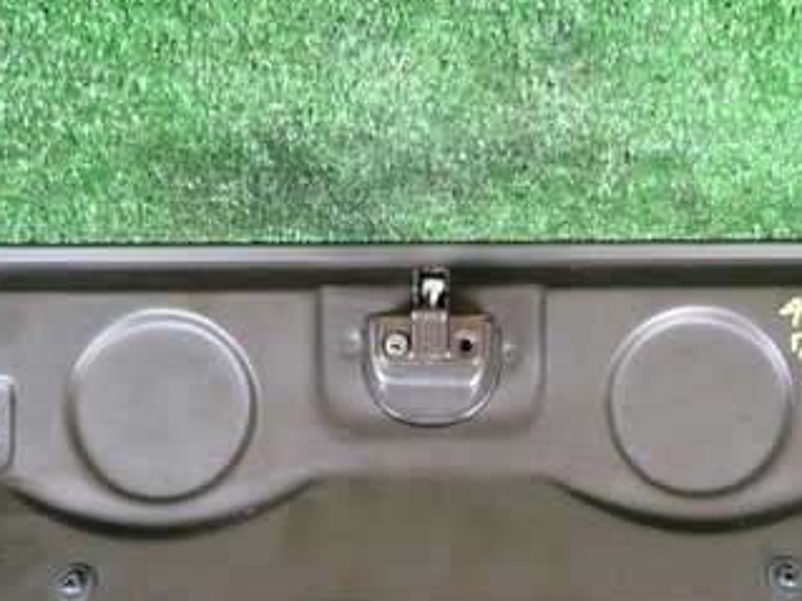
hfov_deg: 40.3
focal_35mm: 47
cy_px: 427
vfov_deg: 30.5
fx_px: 1089
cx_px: 480
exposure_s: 1/50
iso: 200
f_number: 2
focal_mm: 4.5
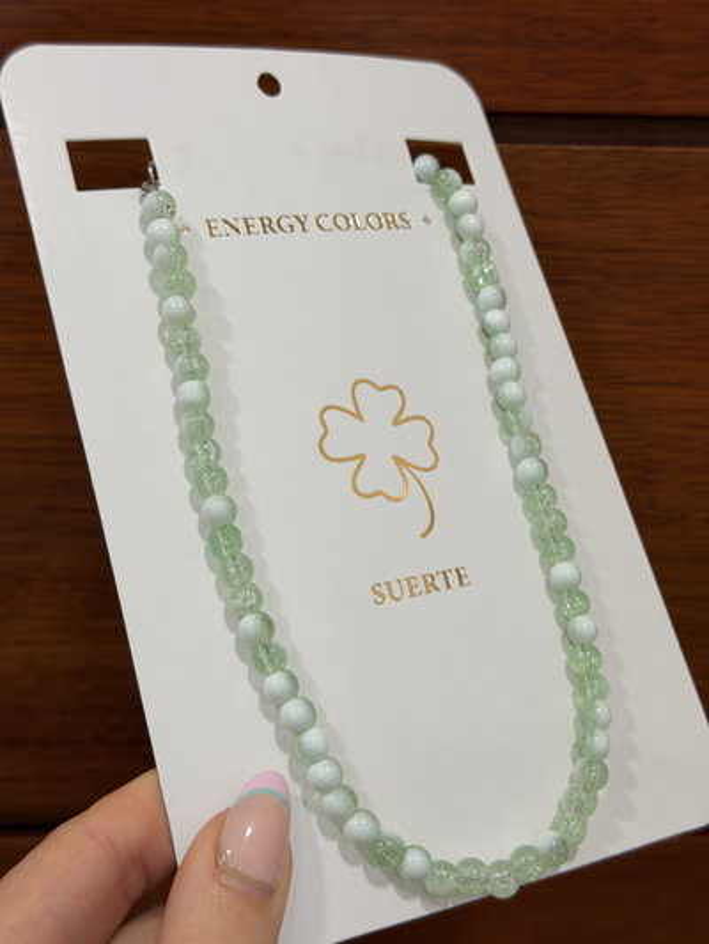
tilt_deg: -10.8
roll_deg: -0.9
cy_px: 472
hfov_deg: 30.3
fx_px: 1310
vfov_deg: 39.6
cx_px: 354
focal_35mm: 48
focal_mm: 6.76
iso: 100
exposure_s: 1/100
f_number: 1.78
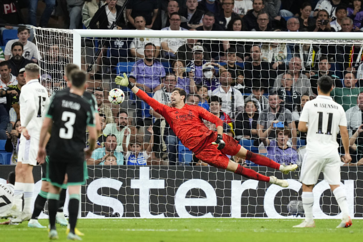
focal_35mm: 600
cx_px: 182
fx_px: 6050
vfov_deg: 2.3
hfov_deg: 3.4
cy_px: 121
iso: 2500
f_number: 3.2
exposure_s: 1/1600
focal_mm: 400
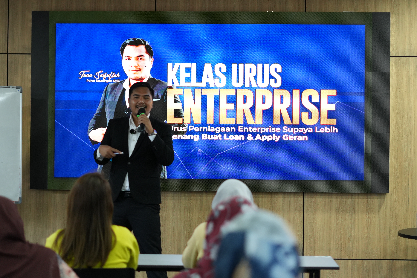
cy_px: 138
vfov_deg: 17.9
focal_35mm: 76
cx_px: 208
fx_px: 880
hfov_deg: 26.7
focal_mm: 50
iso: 800
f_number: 1.8
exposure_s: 1/100
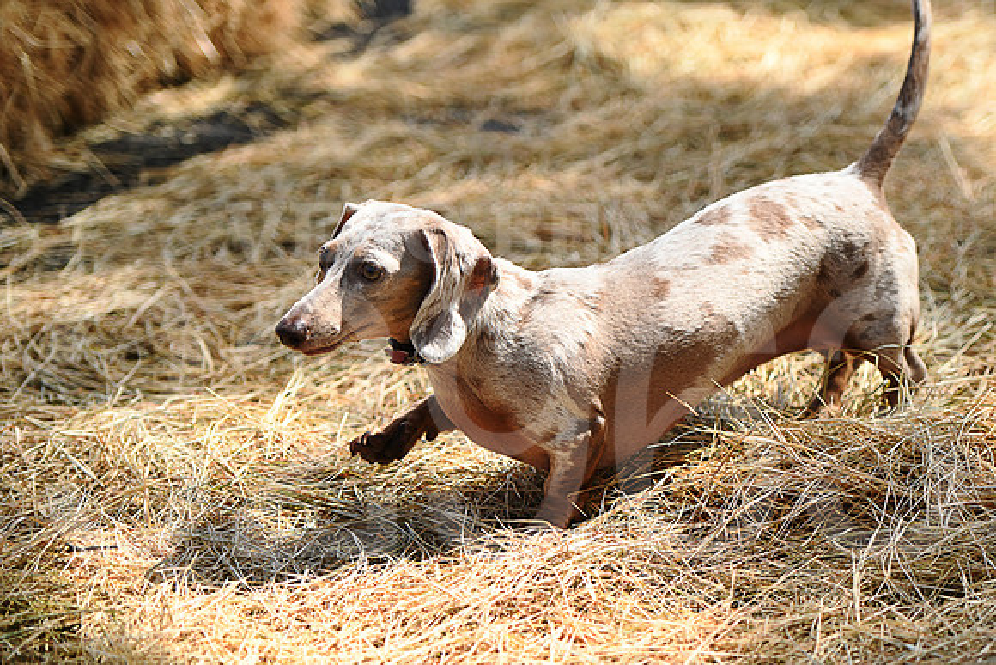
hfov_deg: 17.1
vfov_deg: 11.4
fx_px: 3321
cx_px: 498
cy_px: 332
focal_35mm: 120
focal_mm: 120
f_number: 2.8
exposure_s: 1/1600
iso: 250
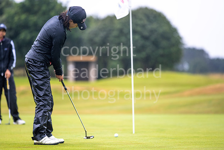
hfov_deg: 6.9
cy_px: 75
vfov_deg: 4.6
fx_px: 1867
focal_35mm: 300
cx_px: 112
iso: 500
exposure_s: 1/2000
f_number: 4.5
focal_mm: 300
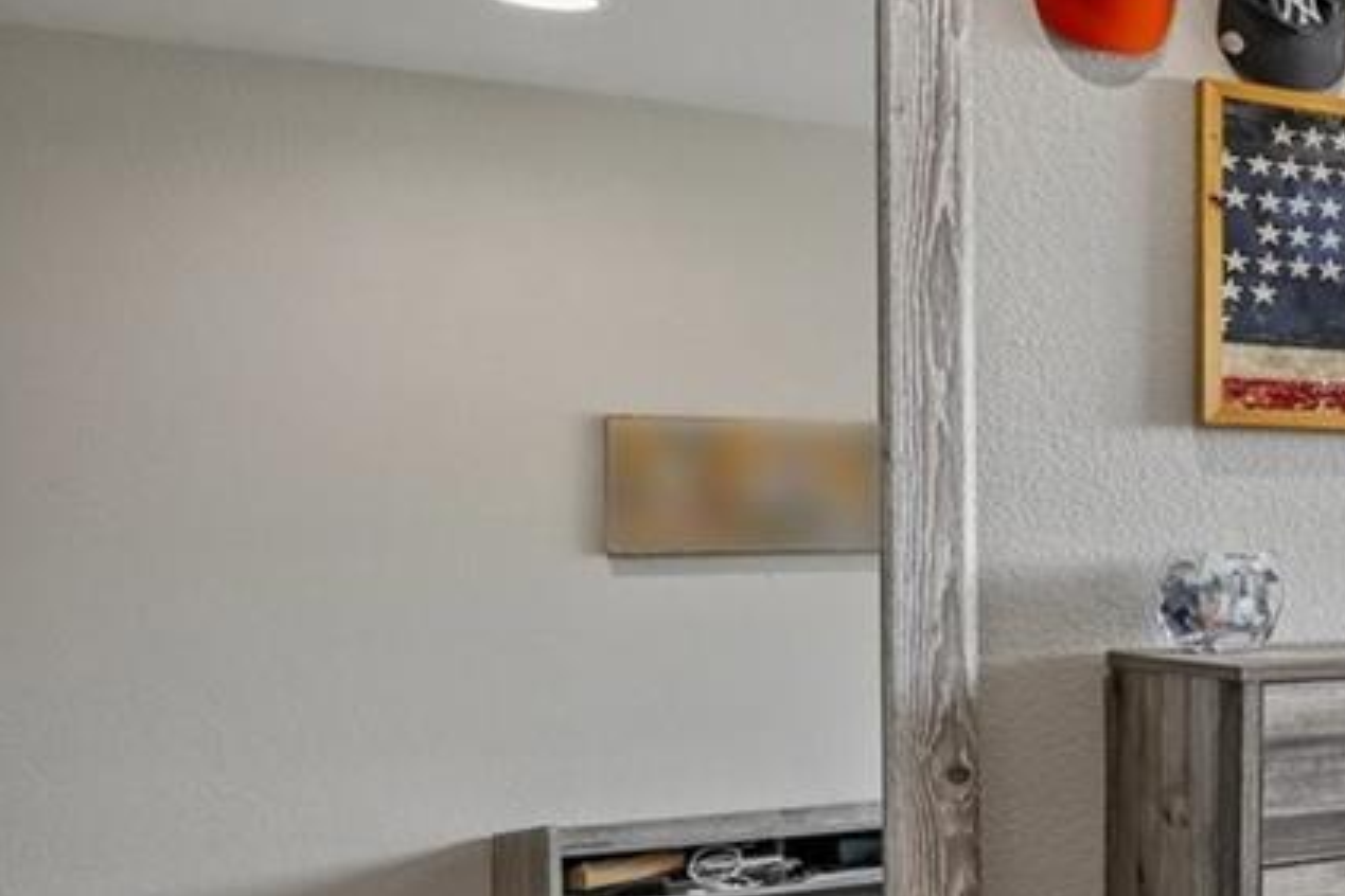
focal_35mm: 53
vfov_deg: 25.5
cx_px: 2515
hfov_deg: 21.2
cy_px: 492
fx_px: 1980
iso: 160
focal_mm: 14
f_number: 10
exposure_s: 1/15
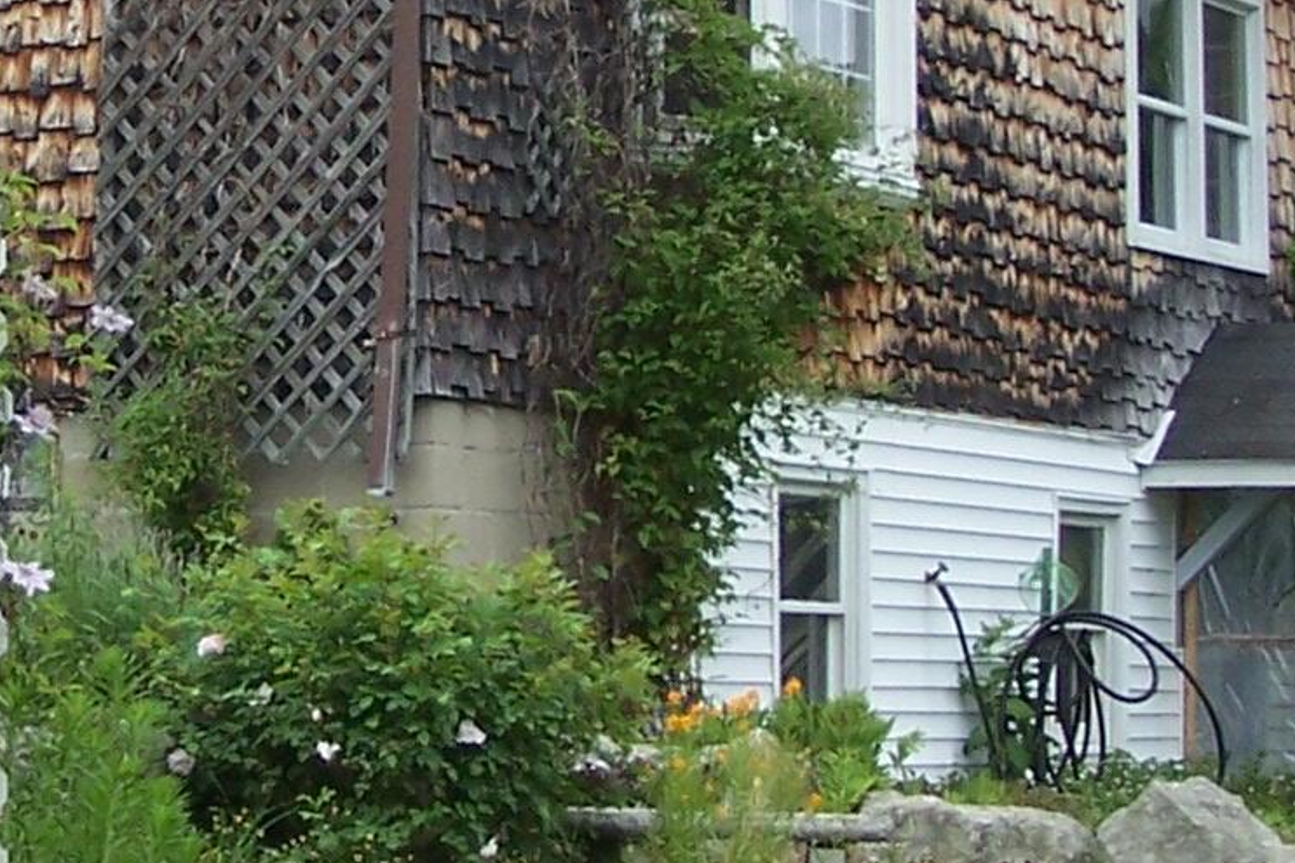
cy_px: 174
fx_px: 4927
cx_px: 192
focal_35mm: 137
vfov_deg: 10.0
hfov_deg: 14.9
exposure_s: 1/500
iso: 80
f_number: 2.8
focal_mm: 6.3
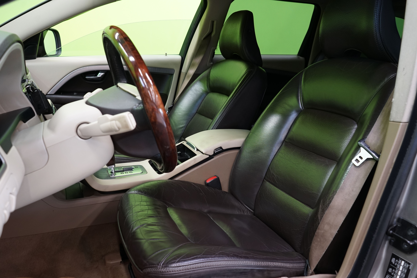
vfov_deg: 45.0
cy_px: 139
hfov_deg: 63.7
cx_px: 208
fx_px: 336
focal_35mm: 29
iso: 1000
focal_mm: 29
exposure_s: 1/15
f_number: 5
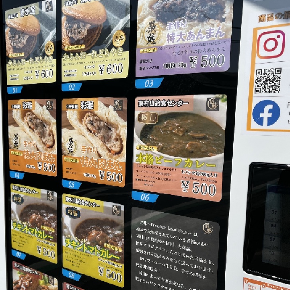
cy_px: 164
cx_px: 134
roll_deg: -1.5
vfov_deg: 48.3
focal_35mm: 34
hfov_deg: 48.4
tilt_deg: -8.1
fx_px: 322
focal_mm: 5.1
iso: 50
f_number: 1.6
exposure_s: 1/7353
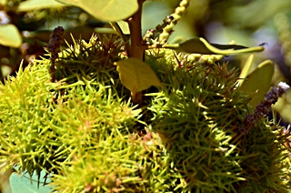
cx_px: 85
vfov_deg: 4.9
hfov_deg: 7.3
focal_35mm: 281
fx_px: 2269
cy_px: 7
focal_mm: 75
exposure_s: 1/500
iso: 100
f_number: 5.6
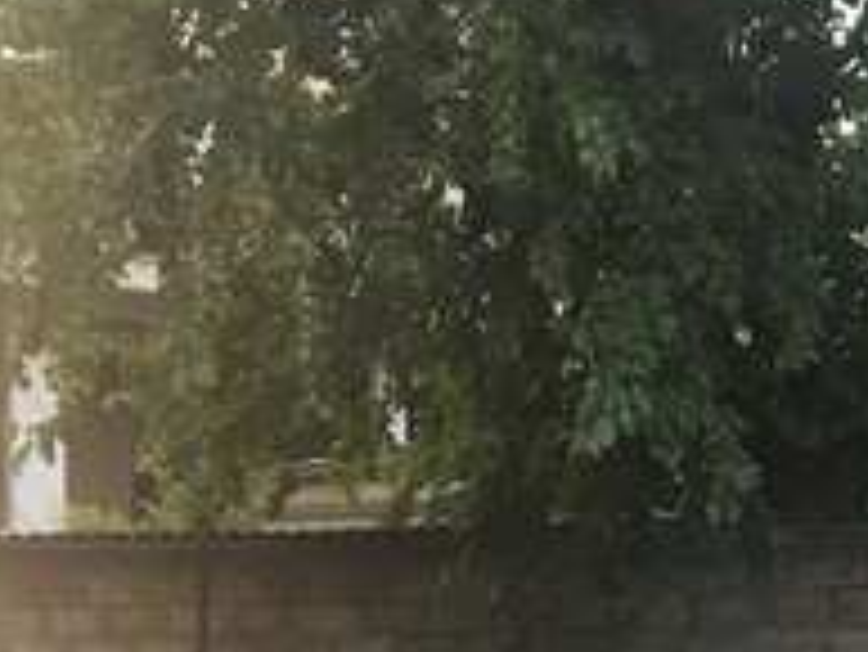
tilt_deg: -3.9
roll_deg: -0.7
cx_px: 751
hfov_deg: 19.5
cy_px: 978
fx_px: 2484
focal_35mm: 99
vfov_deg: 14.0
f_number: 2.2
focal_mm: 4.15
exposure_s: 1/33
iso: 40
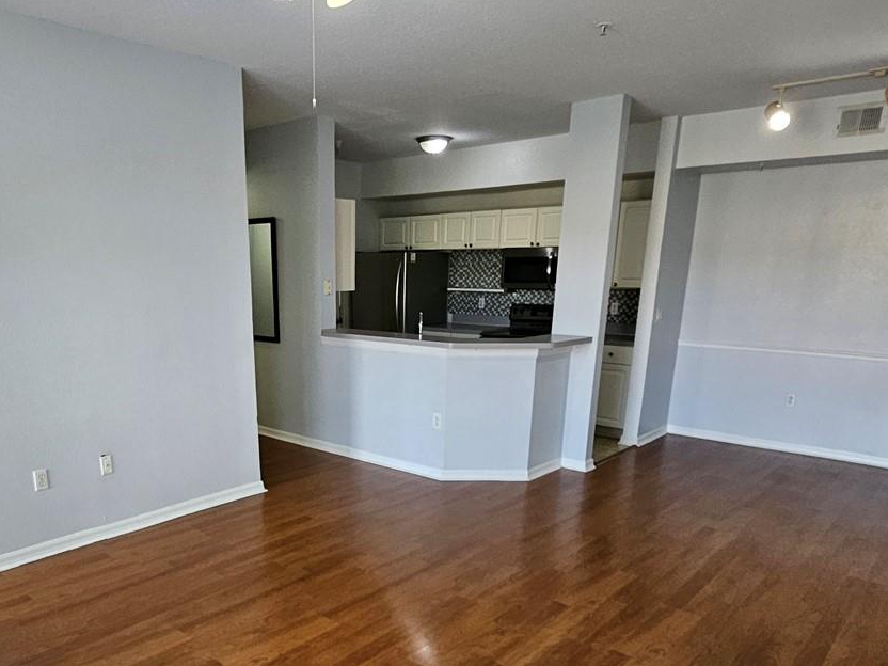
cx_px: 337
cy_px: 474
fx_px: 641
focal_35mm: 25
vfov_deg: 53.1
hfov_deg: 68.4
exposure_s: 1/60
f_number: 2.2
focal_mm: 1.7
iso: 160
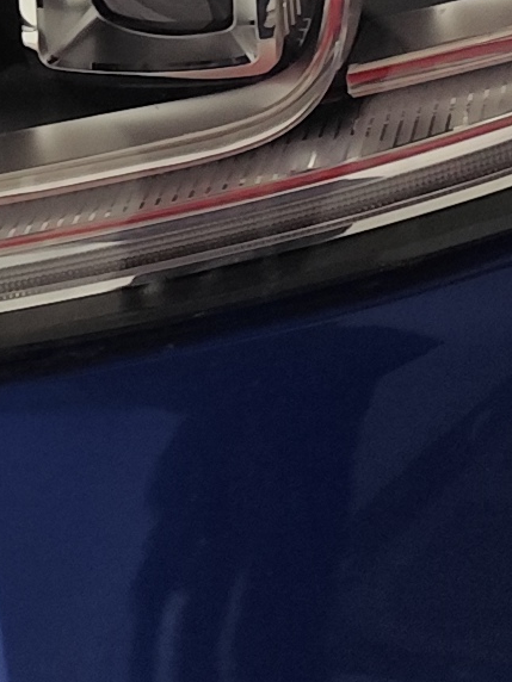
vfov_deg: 11.1
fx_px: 3234
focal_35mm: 164
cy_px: -626
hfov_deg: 8.2
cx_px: -784
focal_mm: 6.14
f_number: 1.65
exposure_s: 1/33.3
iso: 320
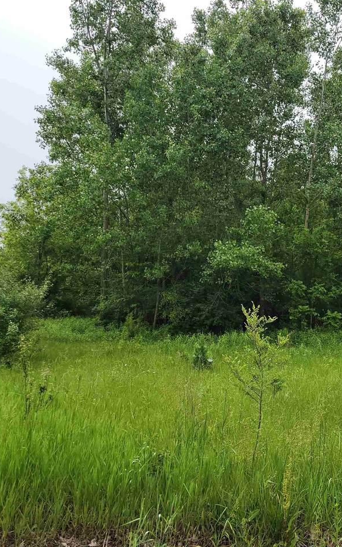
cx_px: 277
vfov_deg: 52.7
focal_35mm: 37
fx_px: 552
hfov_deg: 33.4
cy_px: 272
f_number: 1.8
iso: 40
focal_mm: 5.4
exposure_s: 1/1304
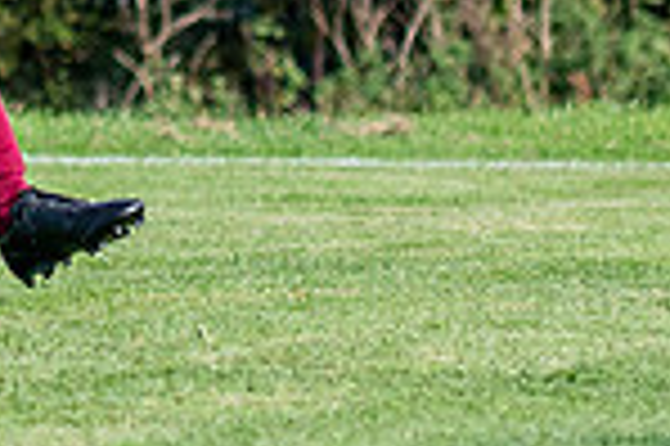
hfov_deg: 2.7
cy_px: -257
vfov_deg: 1.8
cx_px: -406
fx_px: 13943
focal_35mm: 750
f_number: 2.8
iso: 320
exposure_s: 1/3200
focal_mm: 90
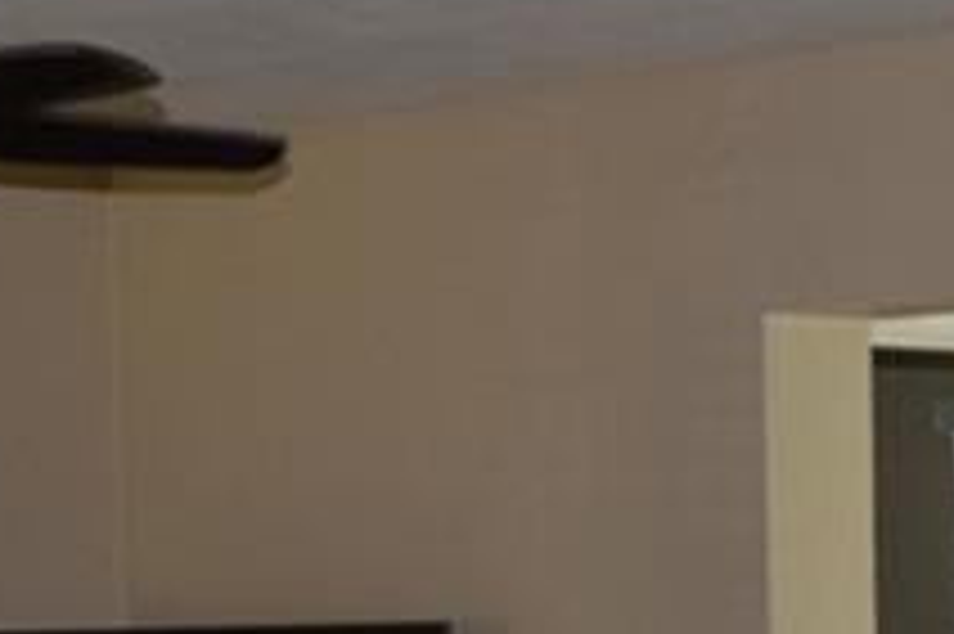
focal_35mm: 145
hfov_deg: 13.9
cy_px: 962
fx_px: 3839
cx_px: 1012
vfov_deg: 9.2
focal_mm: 20
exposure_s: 1/125
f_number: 5.6
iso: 720
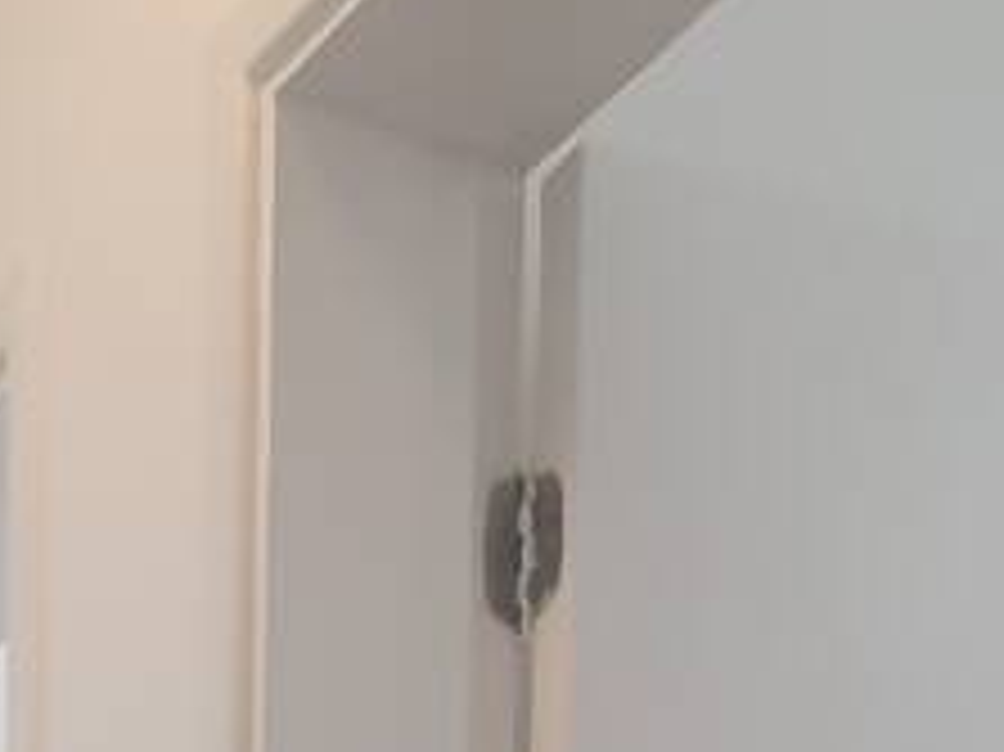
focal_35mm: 84
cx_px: 0
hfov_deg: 22.4
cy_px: 1734
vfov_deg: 13.5
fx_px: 2435
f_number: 2.2
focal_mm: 1.8
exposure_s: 1/60
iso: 64
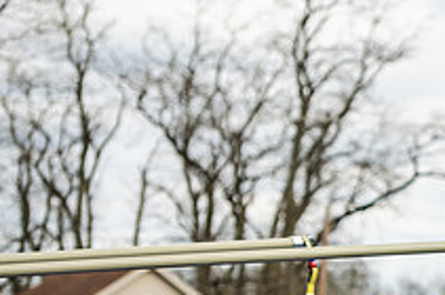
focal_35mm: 281
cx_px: 610
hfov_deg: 7.3
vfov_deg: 4.9
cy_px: 229
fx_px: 3468
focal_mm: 102
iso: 125
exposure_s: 1/1000
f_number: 3.5
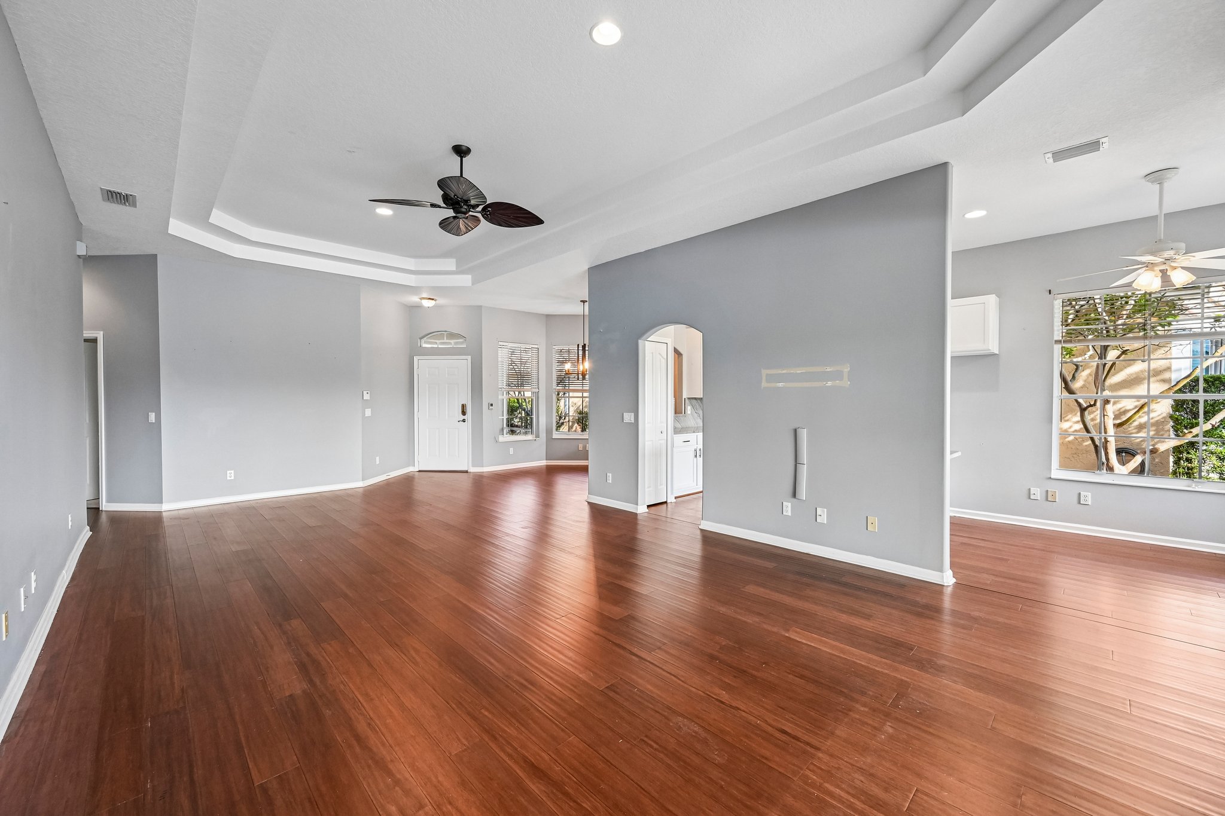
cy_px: 408
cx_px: 612
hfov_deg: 104.3
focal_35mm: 14
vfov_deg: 81.2
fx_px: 476
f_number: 8
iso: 2500
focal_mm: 14
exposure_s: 1/60
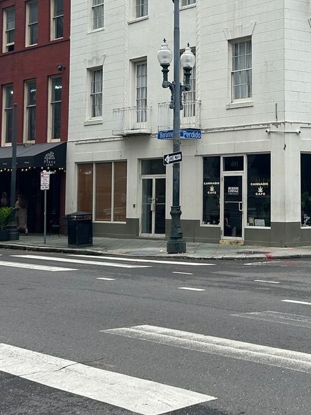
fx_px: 779
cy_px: 124
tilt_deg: +5.2
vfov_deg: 29.5
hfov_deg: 22.0
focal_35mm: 65
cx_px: 288
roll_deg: +0.2
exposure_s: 1/1209
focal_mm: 5.7
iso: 50
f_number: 1.5
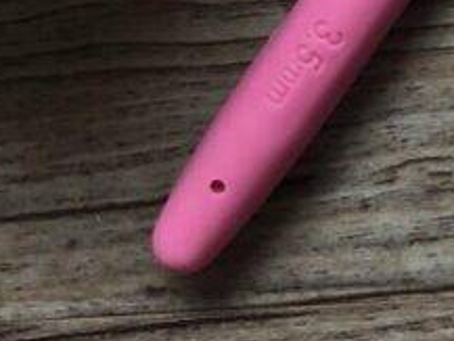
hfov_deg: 11.6
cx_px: 856
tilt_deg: -86.9
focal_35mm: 155
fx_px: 2034
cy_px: -320
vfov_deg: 9.1
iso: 32
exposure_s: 1/30
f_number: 1.8
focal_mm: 3.99
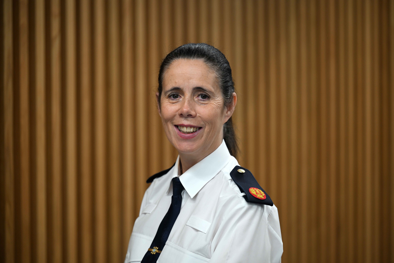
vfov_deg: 8.9
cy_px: 132
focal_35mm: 155
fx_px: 1696
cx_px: 197
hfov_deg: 13.2
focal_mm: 155
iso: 500
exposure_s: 1/200
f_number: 2.8
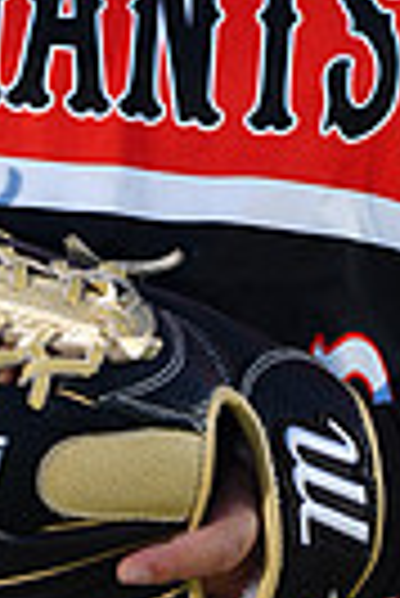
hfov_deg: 1.6
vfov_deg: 2.4
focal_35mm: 850
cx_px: 133
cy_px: -261
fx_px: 14129
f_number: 5
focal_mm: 195
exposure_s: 1/250
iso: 64
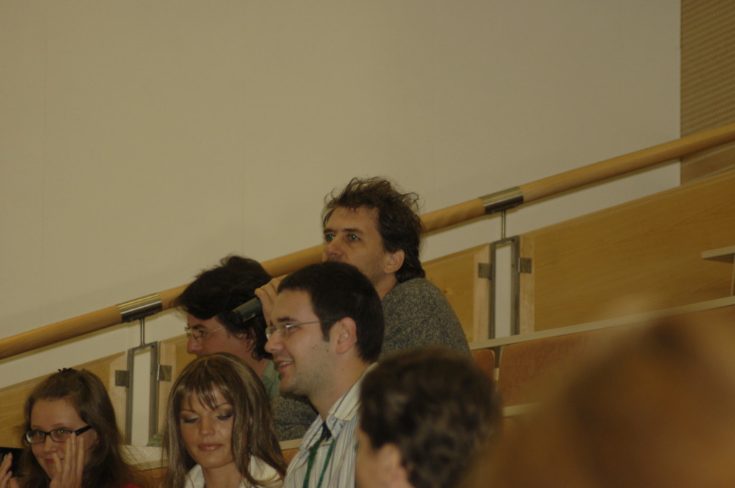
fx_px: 3731
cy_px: 244
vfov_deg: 7.5
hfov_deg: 11.2
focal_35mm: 183
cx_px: 368
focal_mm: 122
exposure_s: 1/60
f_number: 4.2
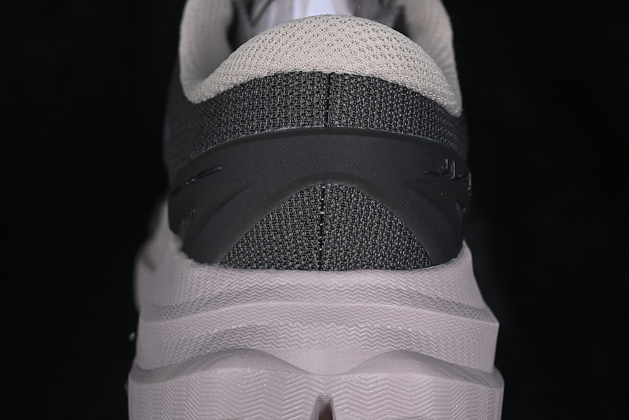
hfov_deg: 27.0
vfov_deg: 18.2
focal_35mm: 75
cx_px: 314
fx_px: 1310
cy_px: 210
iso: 160
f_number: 7.1
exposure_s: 1/80
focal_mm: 50
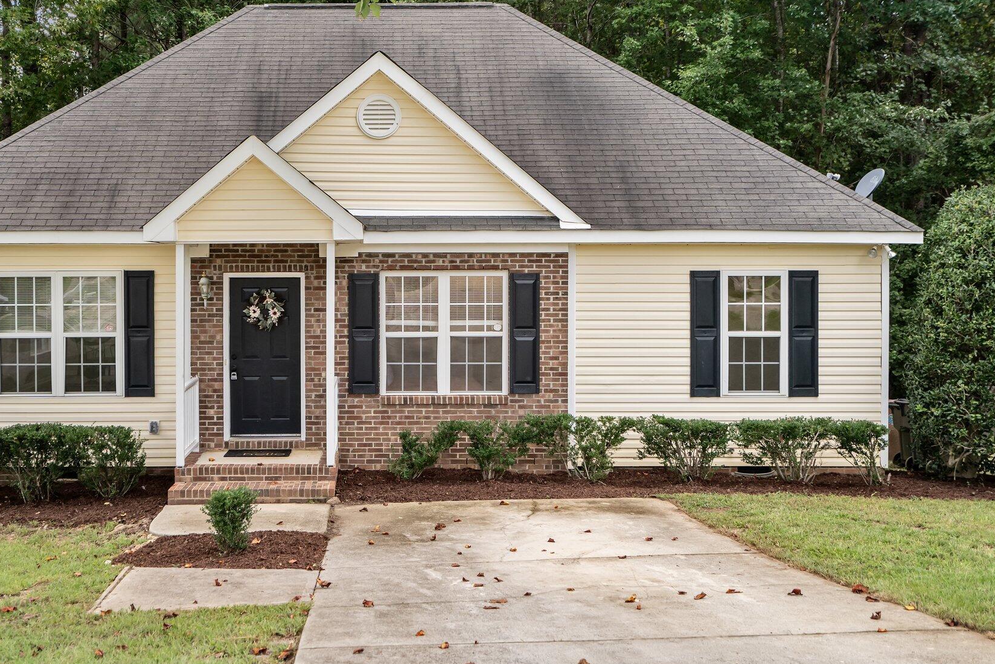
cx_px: 382
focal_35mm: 41
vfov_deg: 32.6
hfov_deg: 47.0
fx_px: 1133
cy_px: 277
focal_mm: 33
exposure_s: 1/200
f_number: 4
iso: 800
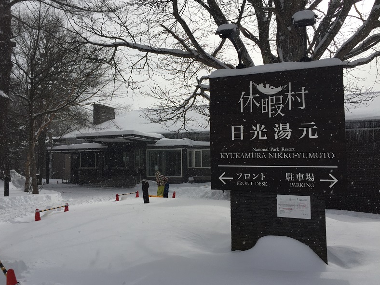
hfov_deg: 60.0
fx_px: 329
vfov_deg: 46.8
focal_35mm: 30
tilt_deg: +0.3
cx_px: 185
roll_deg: +1.1
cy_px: 147
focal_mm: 4.15
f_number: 2.2
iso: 32
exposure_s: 1/4405
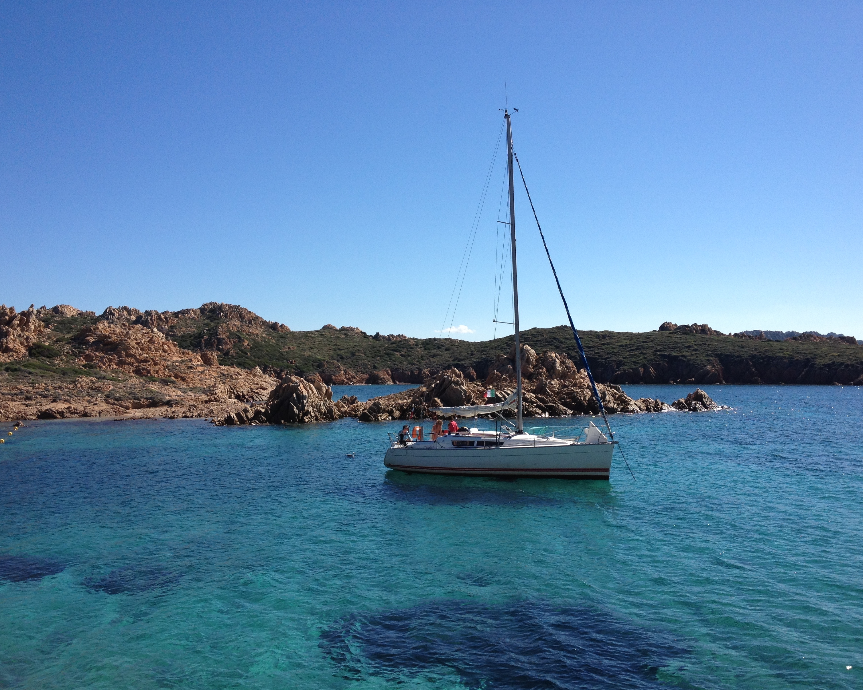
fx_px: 945
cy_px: 347
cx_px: 441
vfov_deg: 40.1
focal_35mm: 37
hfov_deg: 49.1
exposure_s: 1/2304
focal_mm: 4.28
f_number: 2.4
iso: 64
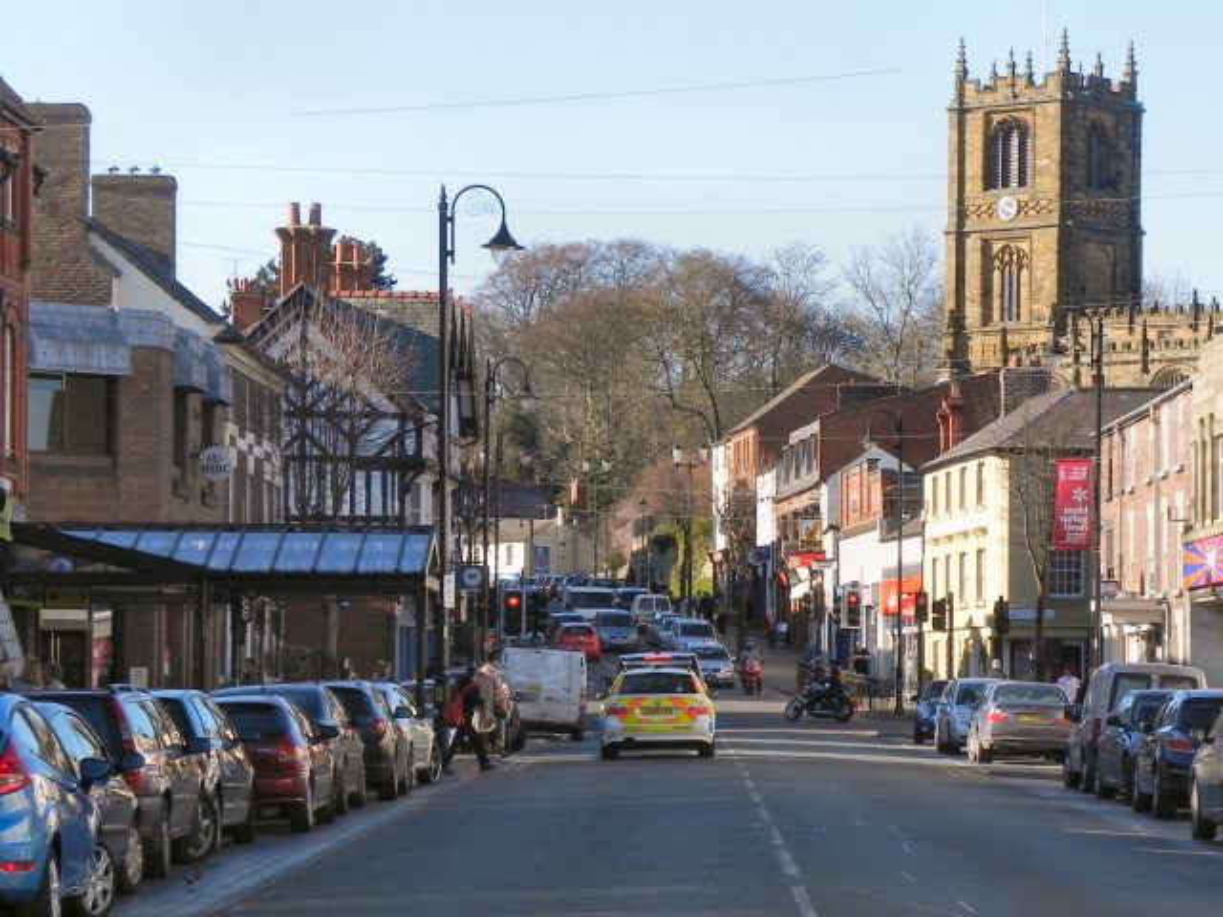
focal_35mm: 117
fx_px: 4134
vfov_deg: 12.7
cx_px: 612
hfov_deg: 16.8
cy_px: 458
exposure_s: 1/280
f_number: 5.6
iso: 160
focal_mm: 20.8
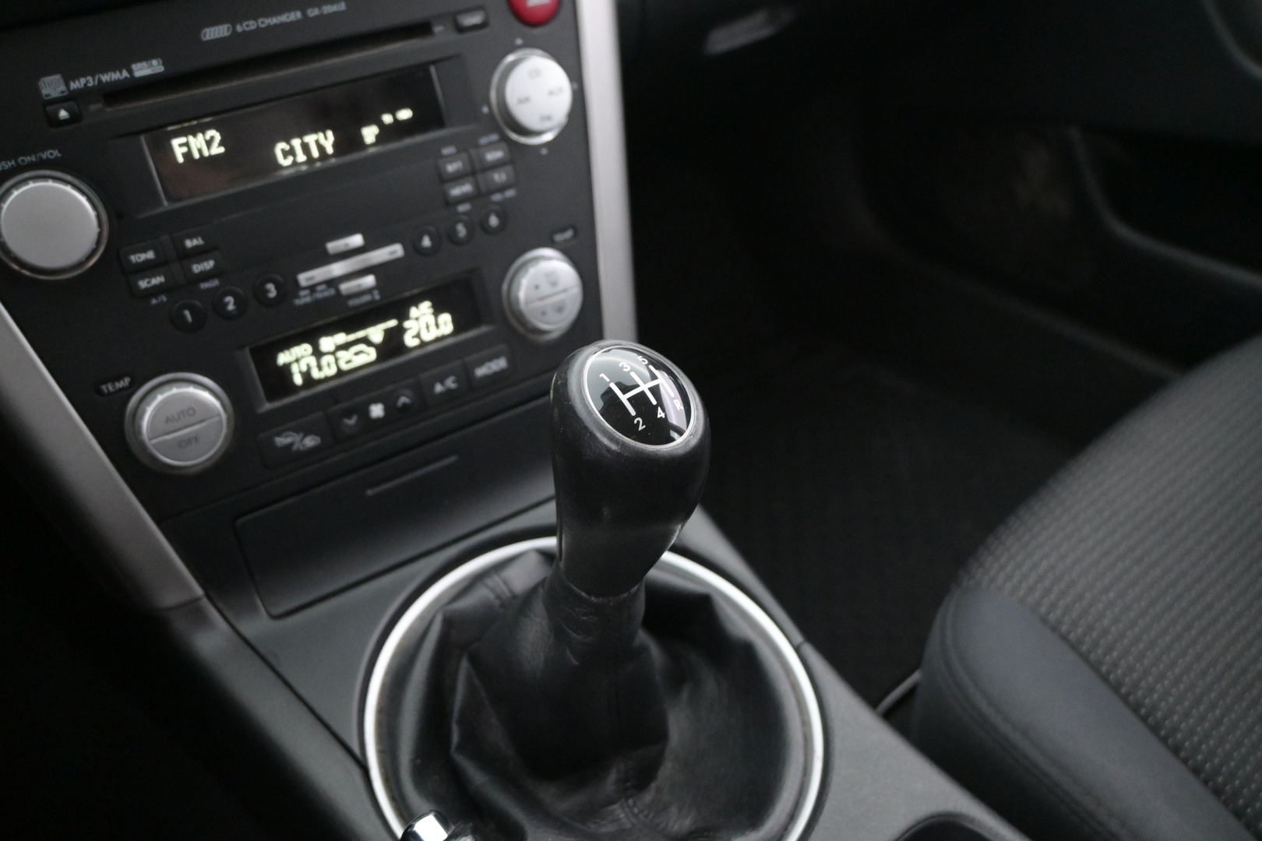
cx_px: 631
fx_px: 1104
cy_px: 420
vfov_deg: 41.7
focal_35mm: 32
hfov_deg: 59.5
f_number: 4
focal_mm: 21
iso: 5000
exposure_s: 1/30
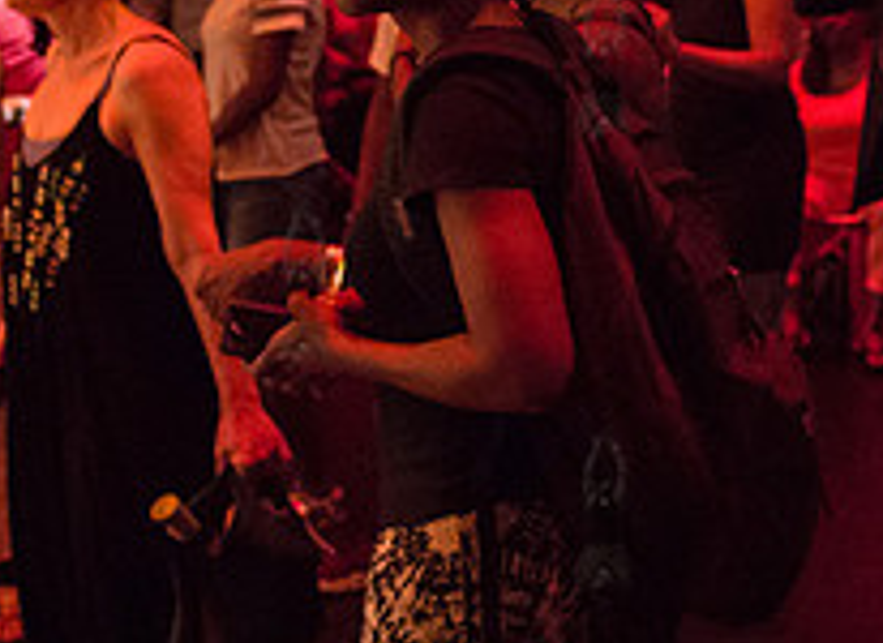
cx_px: 1007
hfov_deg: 21.2
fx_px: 2221
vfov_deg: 16.3
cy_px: 103
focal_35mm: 88
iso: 4000
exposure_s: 1/200
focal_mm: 24
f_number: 2.8
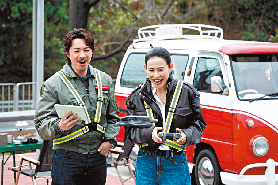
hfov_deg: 17.1
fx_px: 927
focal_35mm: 120
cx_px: 139
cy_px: 92
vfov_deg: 11.4
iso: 125
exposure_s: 1/250
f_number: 5.6
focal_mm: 120
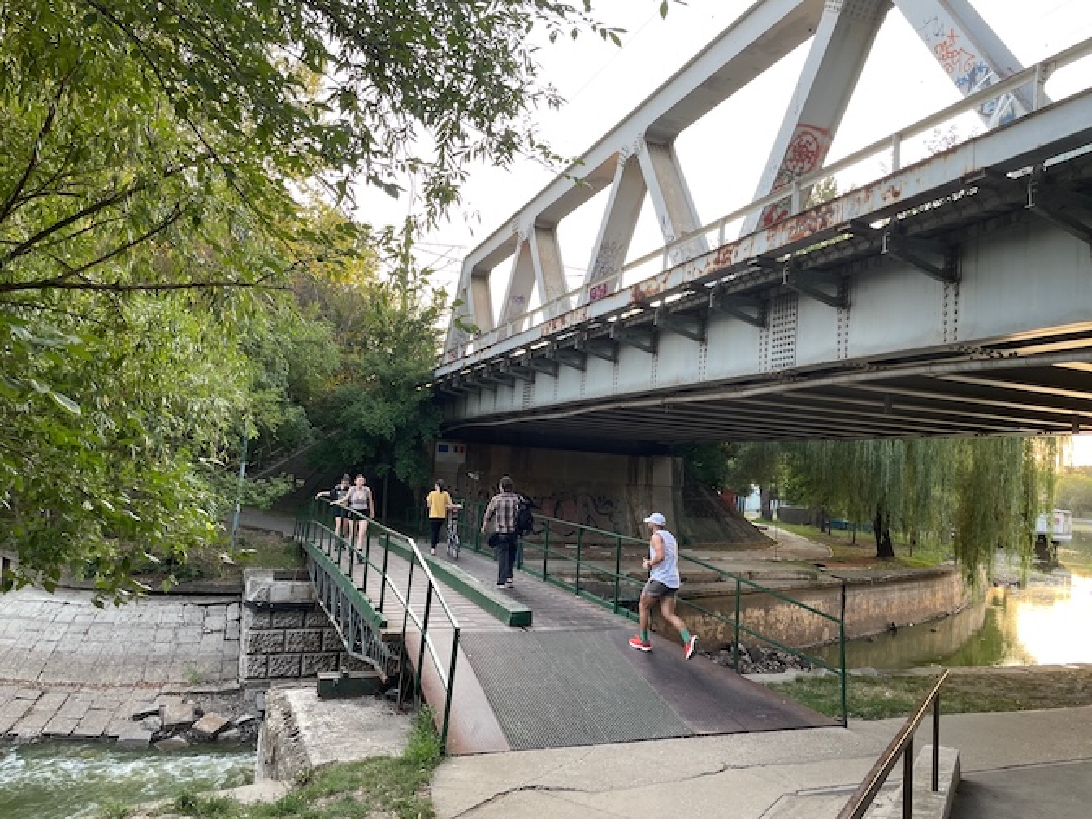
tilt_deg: +6.0
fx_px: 820
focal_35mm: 26
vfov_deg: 53.1
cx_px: 546
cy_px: 410
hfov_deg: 67.3
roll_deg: -3.3
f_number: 1.6
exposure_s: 1/121
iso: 40
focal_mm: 4.2
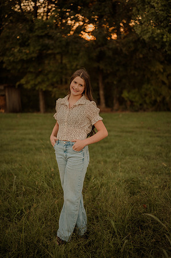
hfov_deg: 26.9
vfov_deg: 39.6
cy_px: 129
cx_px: 86
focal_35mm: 50
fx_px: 357
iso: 250
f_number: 2
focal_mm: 50
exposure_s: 1/400
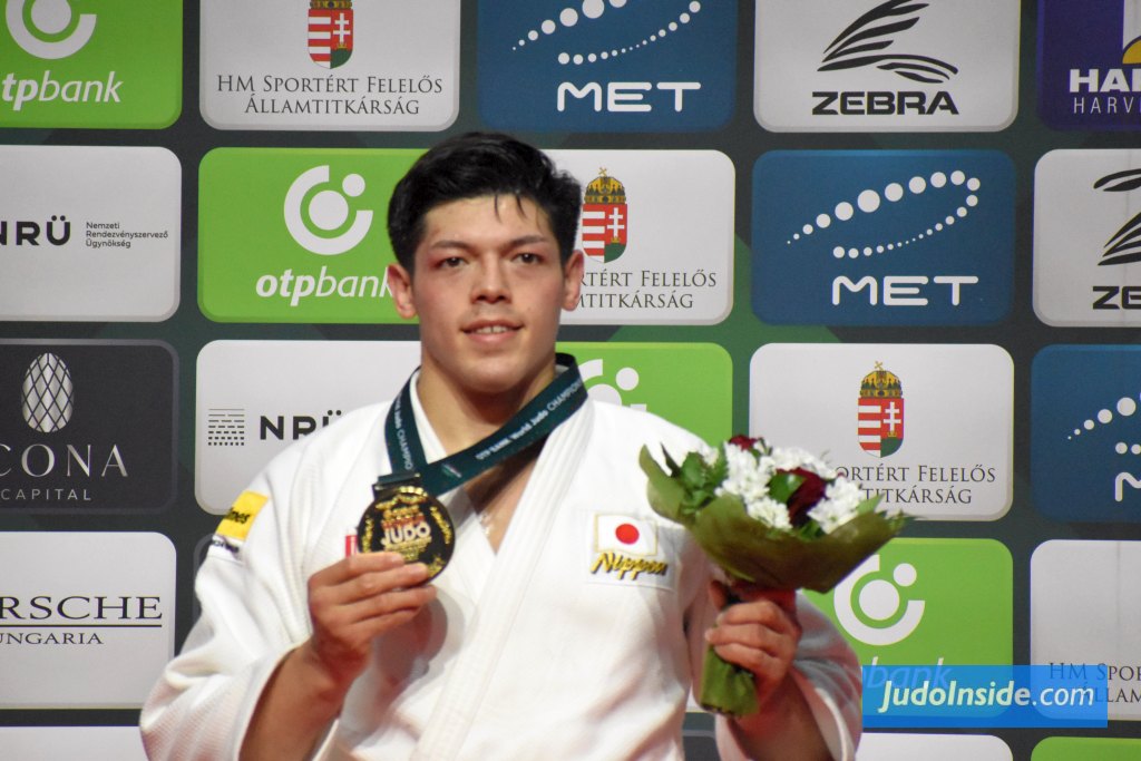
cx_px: 570
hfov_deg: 5.1
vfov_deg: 3.4
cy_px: 380
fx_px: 12837
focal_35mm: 405
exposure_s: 1/800
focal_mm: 270
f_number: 7.1
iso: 6400
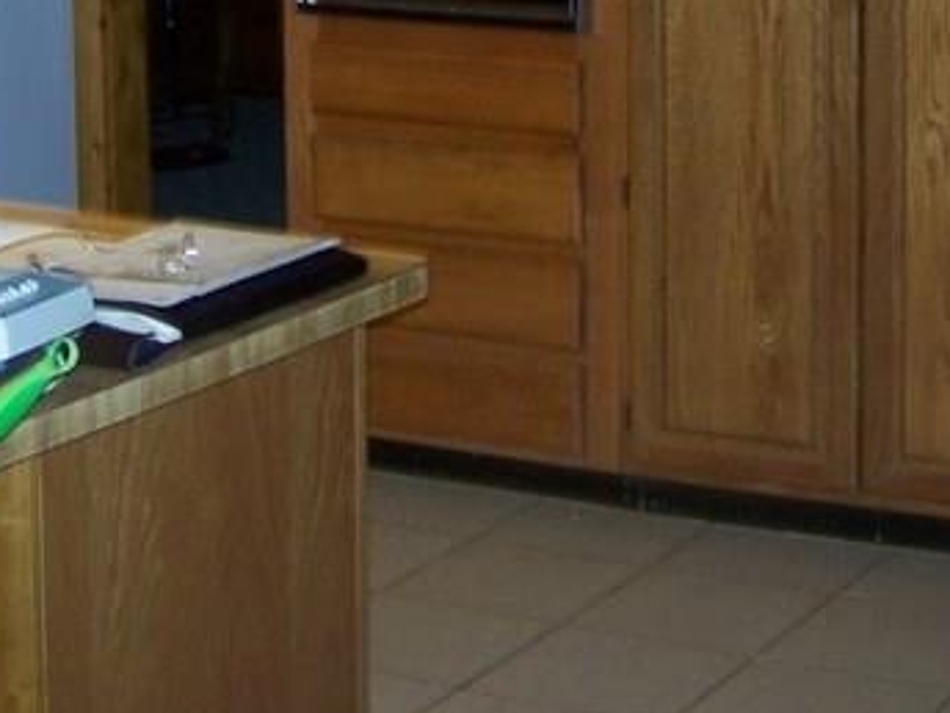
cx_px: 362
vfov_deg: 13.0
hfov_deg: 17.9
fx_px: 3019
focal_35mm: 110
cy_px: -232
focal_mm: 7.8
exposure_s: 1/60
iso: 200
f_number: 2.8
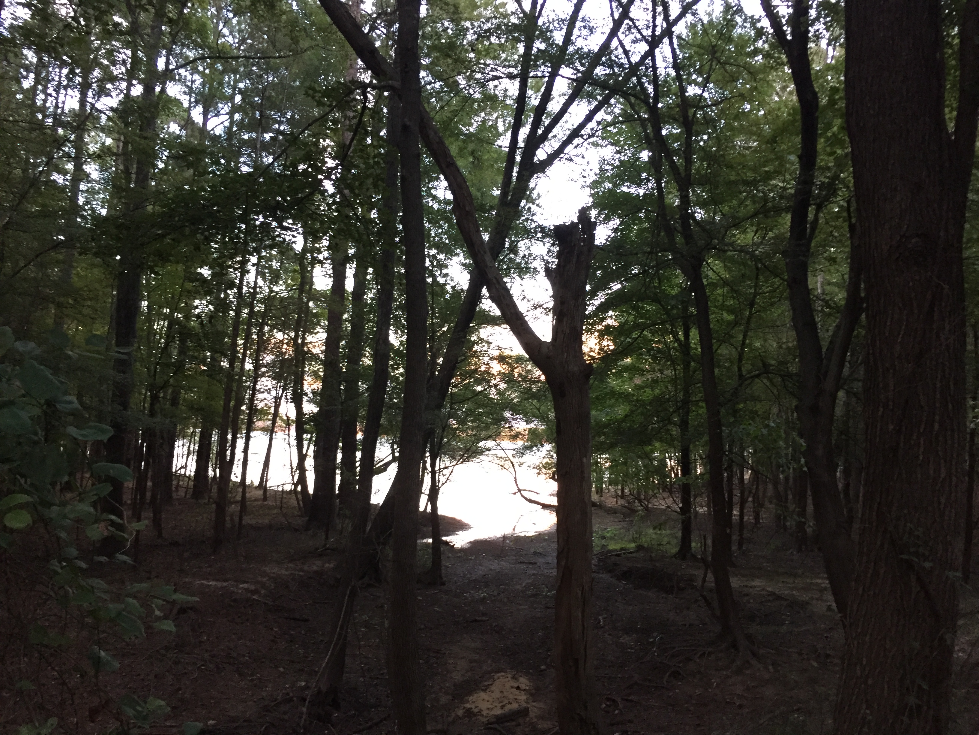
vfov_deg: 48.2
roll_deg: -1.8
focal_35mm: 29
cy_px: 368
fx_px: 820
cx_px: 490
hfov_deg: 61.7
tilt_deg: +4.7
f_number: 2.2
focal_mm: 4.15
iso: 200
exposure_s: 1/30
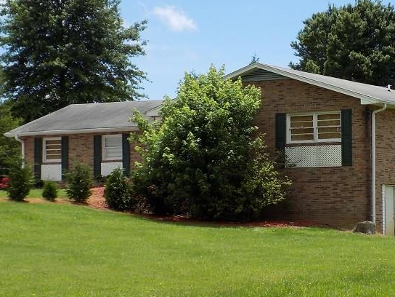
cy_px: 155
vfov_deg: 13.3
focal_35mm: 111
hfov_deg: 17.7
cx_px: 272
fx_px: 1267
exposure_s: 1/640
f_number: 4
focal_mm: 10.5
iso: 80
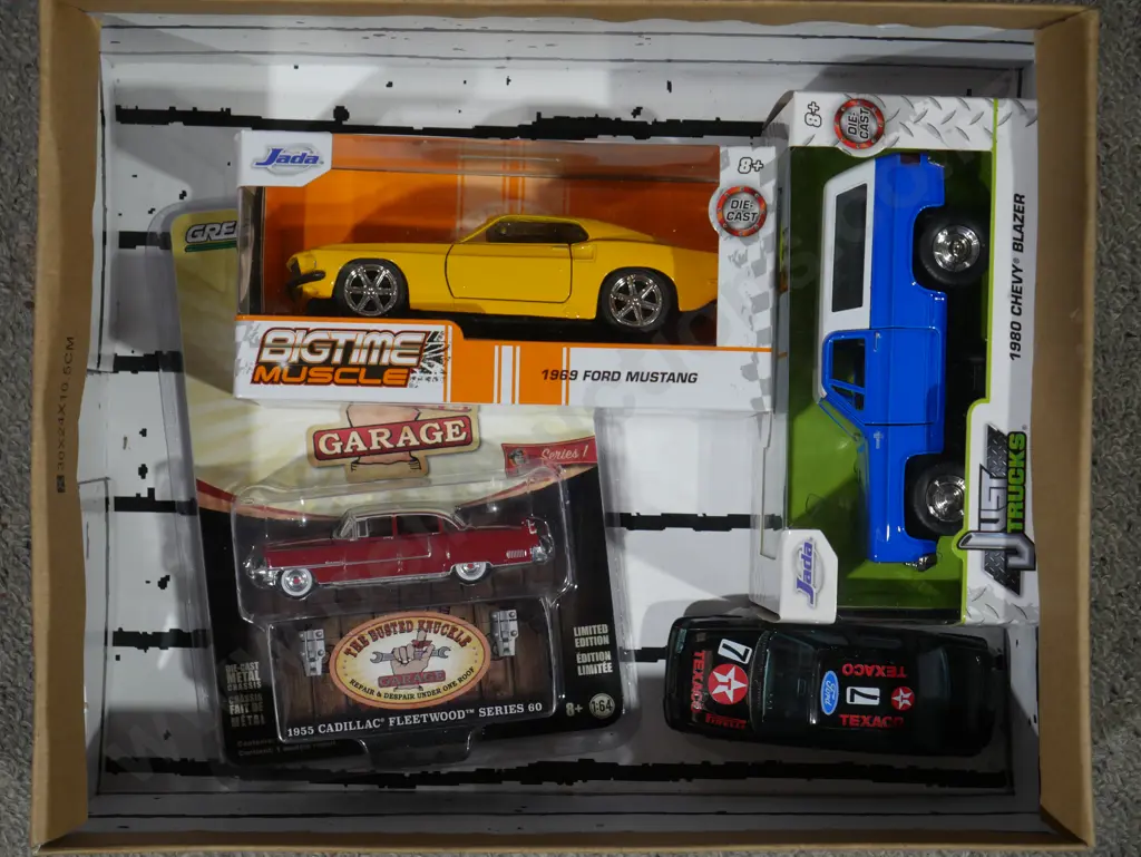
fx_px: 2242
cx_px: 570
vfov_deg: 21.6
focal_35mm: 68
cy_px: 428
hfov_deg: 28.5
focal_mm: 34
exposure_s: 1/80
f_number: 5.4
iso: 500
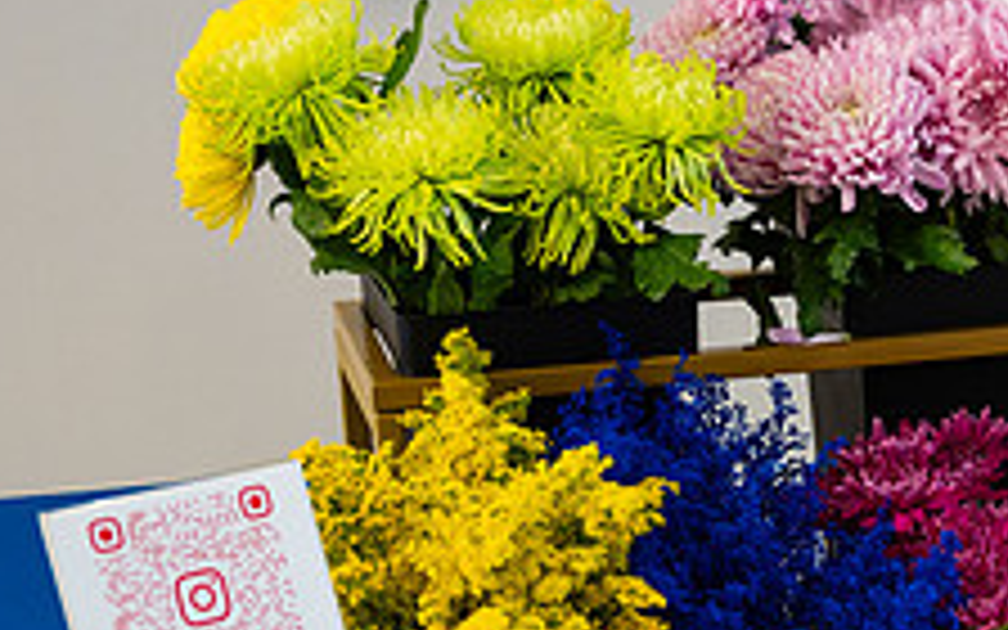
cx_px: 1055
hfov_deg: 18.8
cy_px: 736
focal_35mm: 107
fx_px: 2939
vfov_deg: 12.0
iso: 1250
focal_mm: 37
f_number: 3.2
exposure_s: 1/200
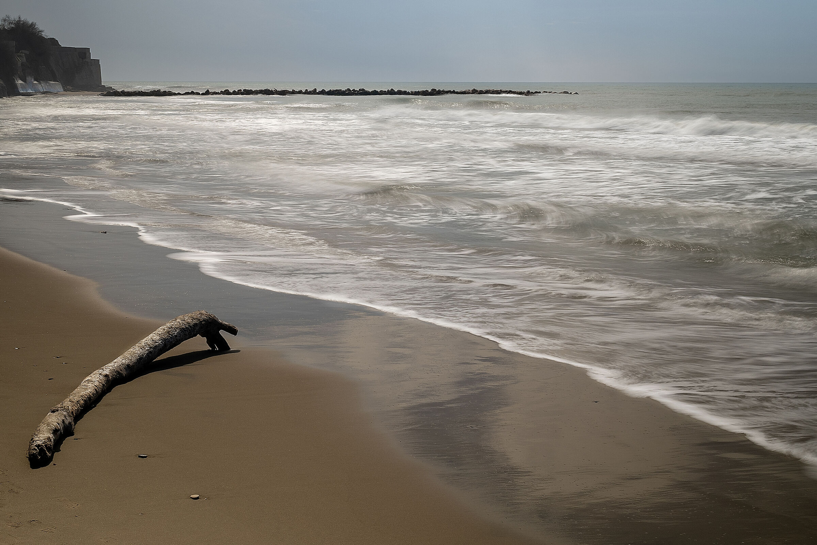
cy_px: 272
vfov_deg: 23.8
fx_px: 1293
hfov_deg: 35.1
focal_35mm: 57
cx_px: 408
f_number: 14
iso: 100
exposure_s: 1/1.25
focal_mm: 38
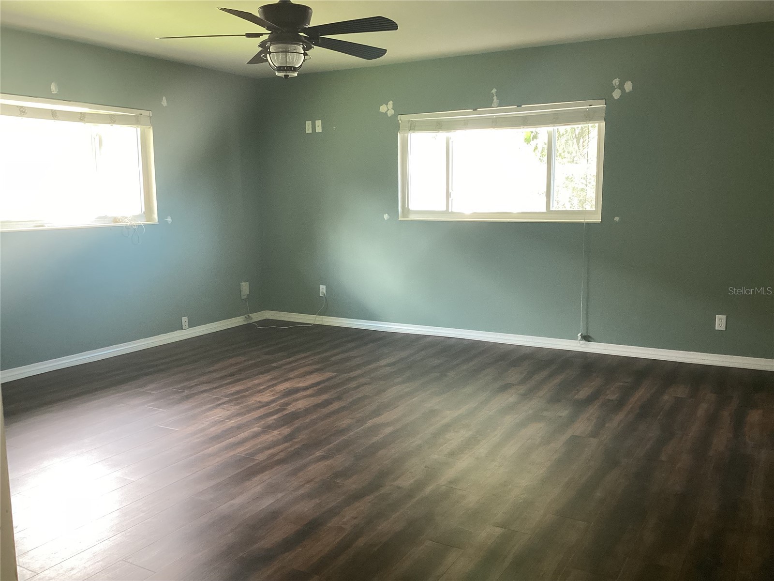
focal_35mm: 31
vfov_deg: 45.4
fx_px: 693
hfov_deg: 58.4
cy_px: 290
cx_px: 387
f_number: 2.4
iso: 200
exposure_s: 1/60
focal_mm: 3.3
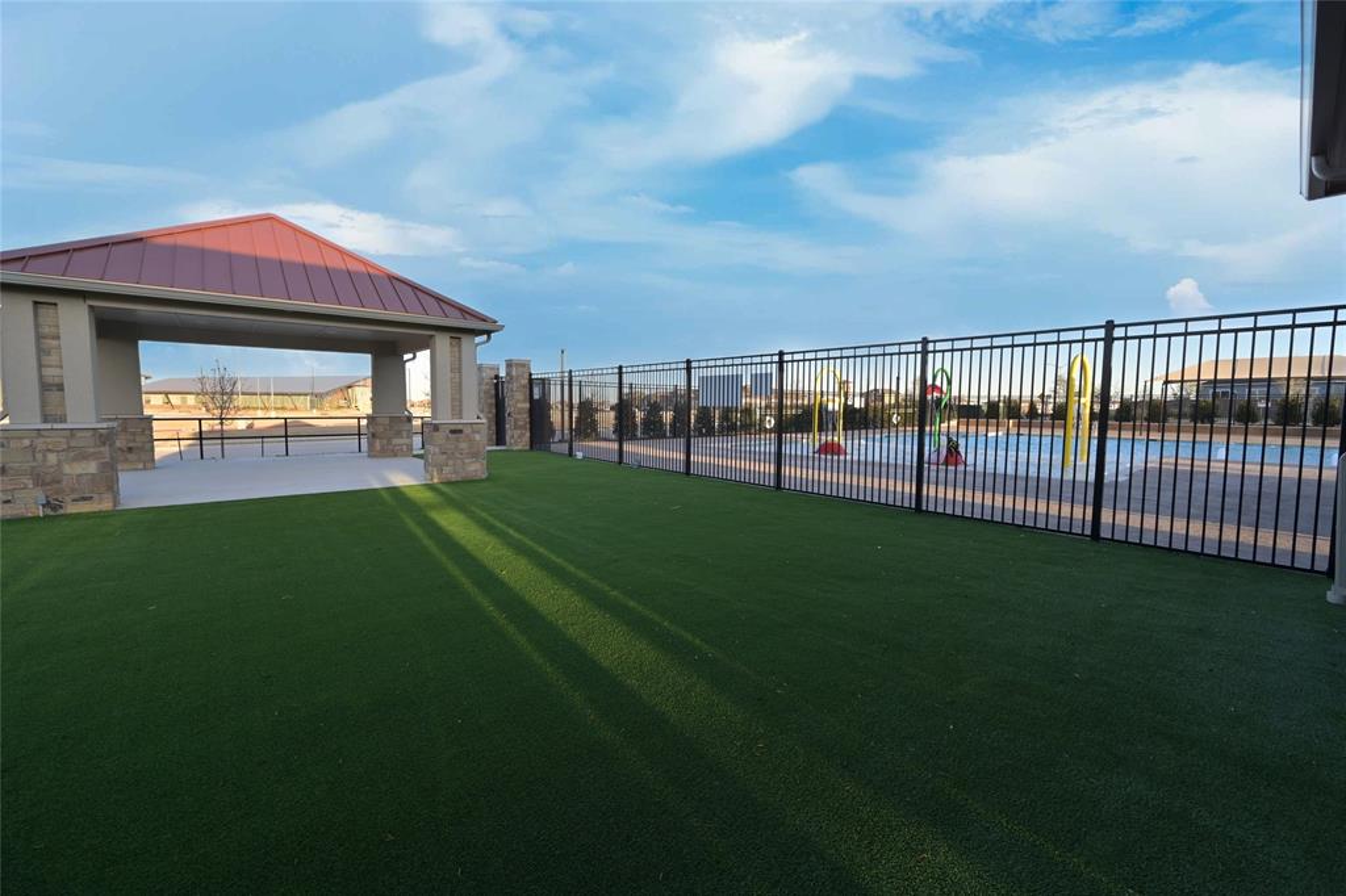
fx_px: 523
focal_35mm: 14
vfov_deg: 81.2
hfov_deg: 104.3
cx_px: 673
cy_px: 448
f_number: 7.1
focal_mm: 14
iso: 200
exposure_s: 1/200
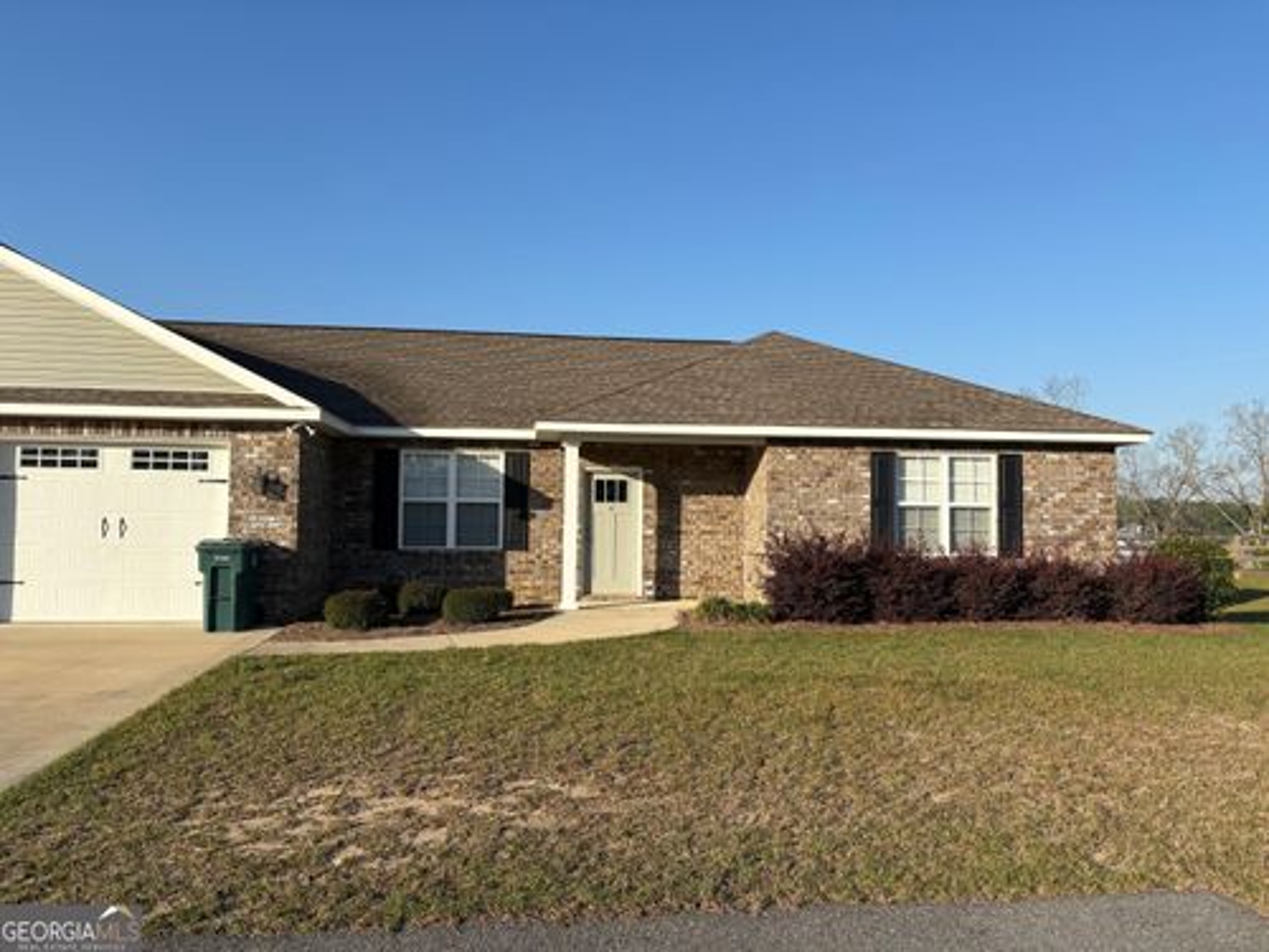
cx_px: 634
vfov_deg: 53.1
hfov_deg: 67.3
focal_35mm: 26
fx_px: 953
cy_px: 476
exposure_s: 1/3125
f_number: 1.6
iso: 50
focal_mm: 5.96
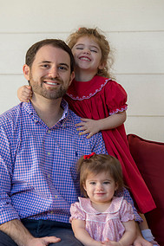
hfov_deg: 6.4
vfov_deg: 9.6
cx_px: 60
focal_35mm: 214
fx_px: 1464
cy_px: 139
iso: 320
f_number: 4
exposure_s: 1/200
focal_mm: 135
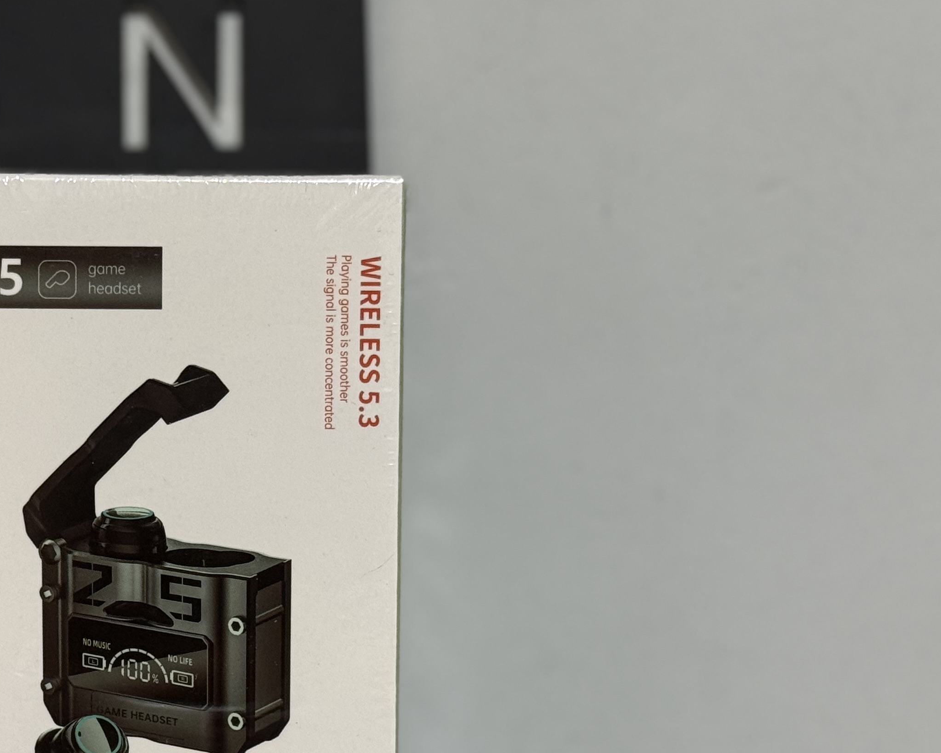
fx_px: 2563
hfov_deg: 20.6
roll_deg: -1.0
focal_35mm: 92
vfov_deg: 16.6
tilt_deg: -4.8
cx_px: 177
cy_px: 595
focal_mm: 6.76
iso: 160
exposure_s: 1/60
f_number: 1.78
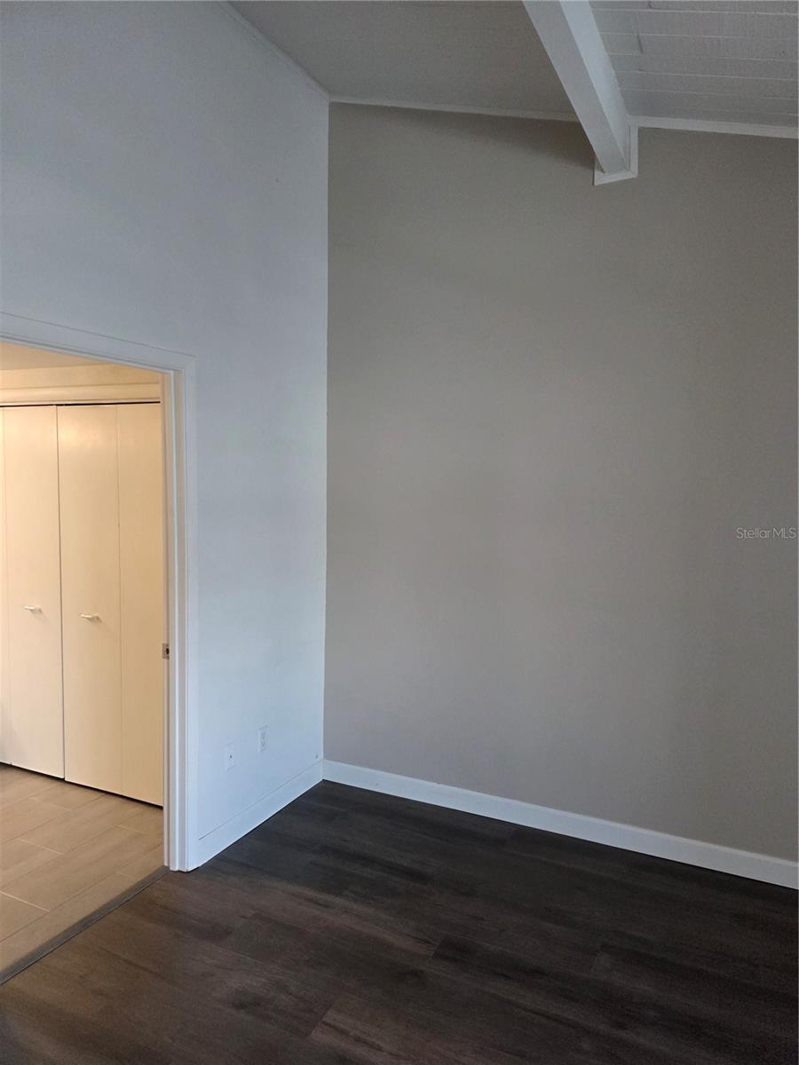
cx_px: 400
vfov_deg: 73.9
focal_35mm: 23
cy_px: 532
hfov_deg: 58.9
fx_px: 708
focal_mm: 6.3
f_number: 1.7
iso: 640
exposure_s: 1/120
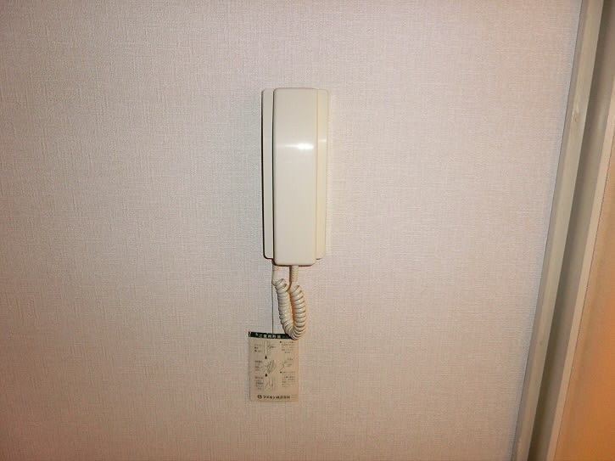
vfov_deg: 56.8
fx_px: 426
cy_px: 230
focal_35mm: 24
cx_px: 308
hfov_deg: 71.6
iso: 250
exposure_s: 1/50
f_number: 3
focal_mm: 4.24
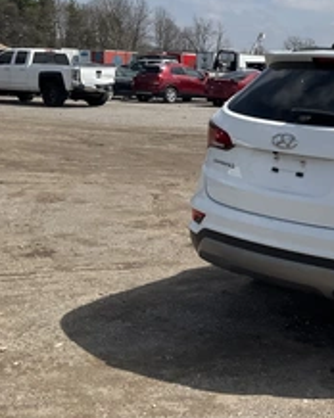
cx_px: 376
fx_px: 643
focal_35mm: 52
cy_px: 167
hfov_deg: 26.6
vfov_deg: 35.9
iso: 25
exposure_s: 1/3125
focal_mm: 3
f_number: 1.8
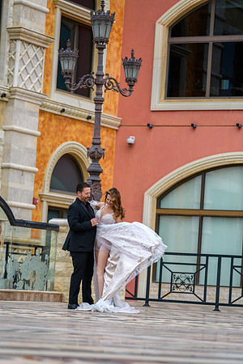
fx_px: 1367
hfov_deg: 10.2
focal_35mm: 135
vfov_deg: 15.2
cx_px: 122
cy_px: 182
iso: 400
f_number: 2.8
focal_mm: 135
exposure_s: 1/2000
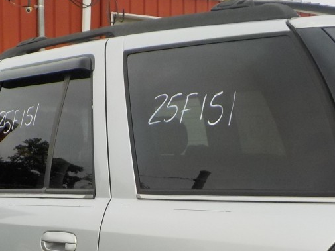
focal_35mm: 76
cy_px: 277
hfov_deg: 25.6
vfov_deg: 18.6
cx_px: 127
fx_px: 736
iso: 125
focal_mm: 4.1
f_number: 3.3
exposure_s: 1/640
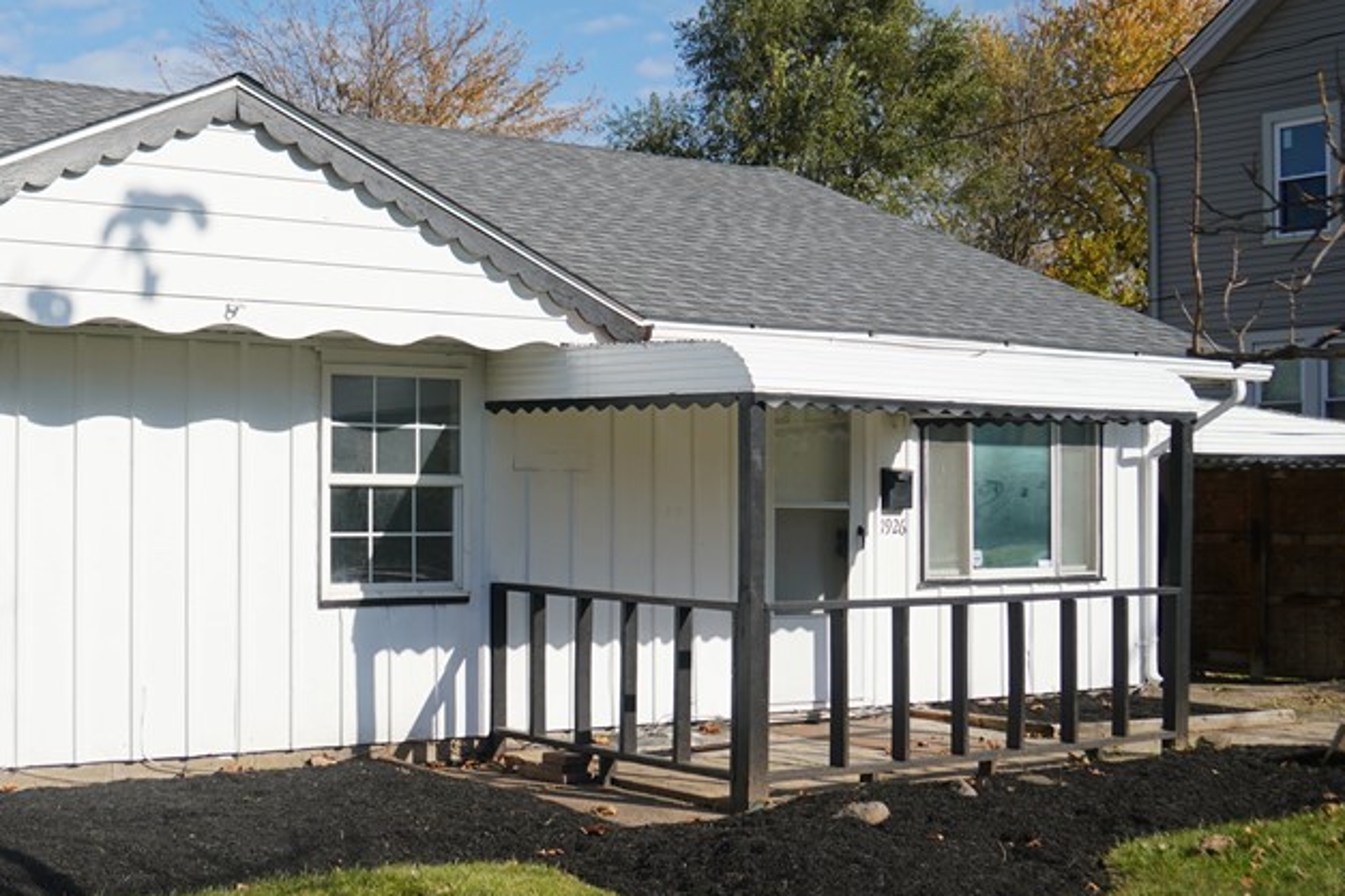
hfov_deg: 37.3
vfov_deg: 26.0
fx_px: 1943
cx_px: 341
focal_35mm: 52
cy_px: 493
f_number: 4
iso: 100
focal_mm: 20
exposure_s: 1/800
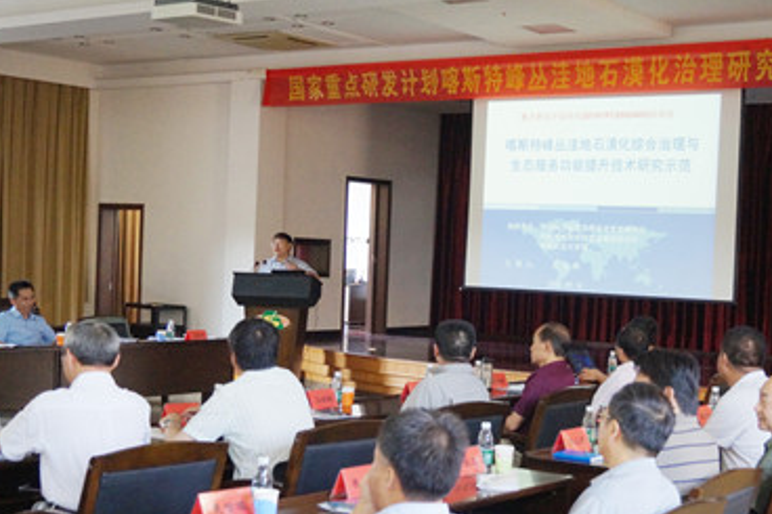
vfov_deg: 23.8
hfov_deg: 34.9
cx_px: 476
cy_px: 264
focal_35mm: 57
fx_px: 1222
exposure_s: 1/160
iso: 1600
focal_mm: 28
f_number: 4.5
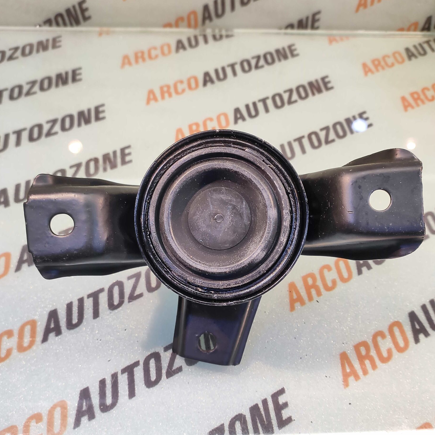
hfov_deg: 72.1
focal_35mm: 21
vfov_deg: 71.8
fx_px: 299
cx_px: 218
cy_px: 246
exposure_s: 1/33
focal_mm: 4.74
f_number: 1.79
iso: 209
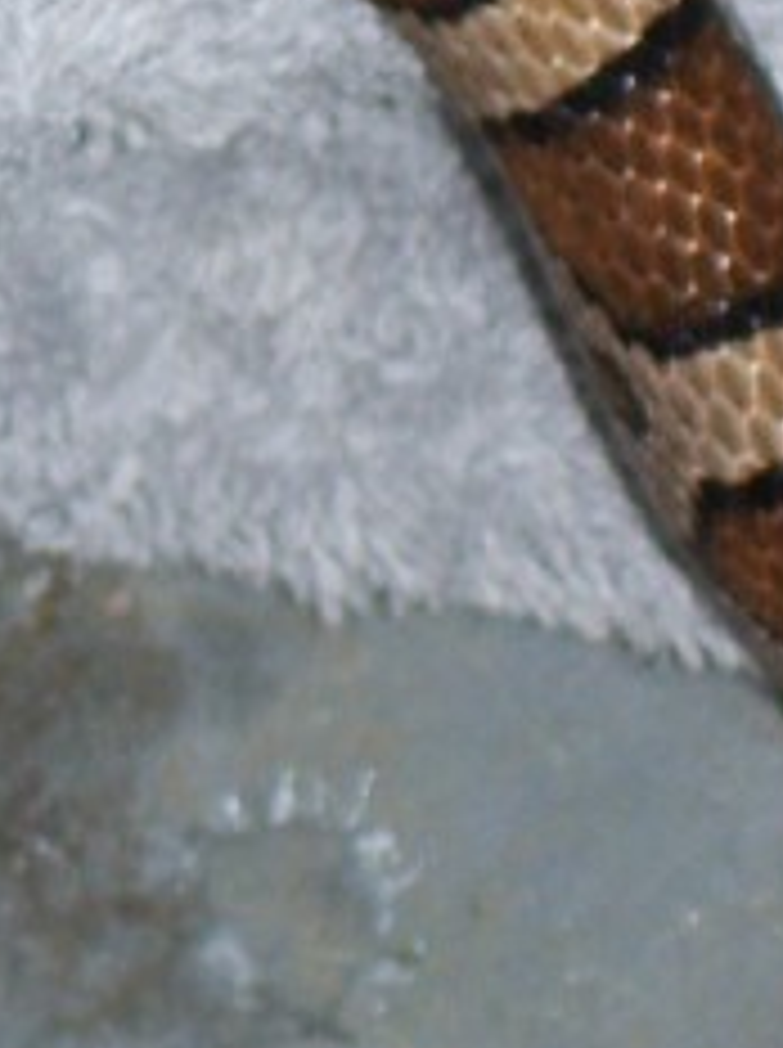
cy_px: 40
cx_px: -446
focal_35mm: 476
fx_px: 14396
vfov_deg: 4.2
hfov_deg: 3.1
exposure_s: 1/80
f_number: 4.6
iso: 80
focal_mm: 18
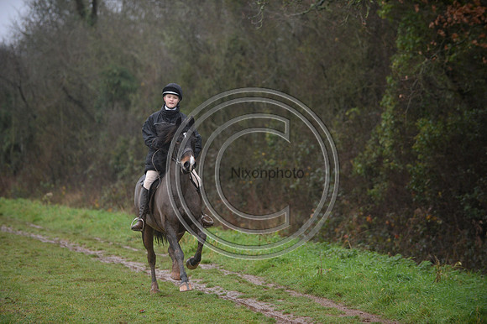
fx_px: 2096
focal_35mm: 155
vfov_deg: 8.8
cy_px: 162
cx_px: 244
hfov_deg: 13.3
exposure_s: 1/800
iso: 1600
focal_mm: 155
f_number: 2.8
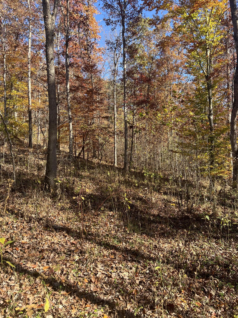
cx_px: 119
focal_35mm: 26
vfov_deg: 67.3
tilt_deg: -0.5
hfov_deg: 53.1
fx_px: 238
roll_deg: +1.2
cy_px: 159
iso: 50
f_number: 1.5
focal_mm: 5.7
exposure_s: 1/924
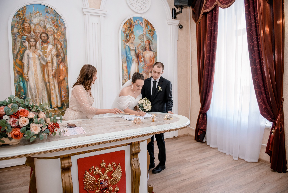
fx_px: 193
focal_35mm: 24
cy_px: 97
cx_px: 145
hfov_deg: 73.3
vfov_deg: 52.9
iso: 800
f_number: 2.8
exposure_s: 1/200
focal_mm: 24
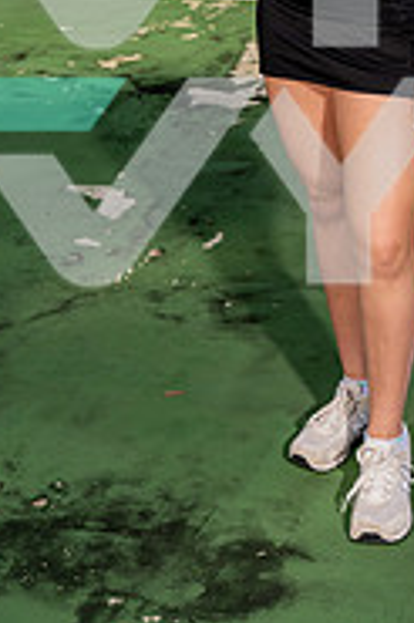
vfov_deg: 24.4
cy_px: -54
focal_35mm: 78
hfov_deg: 17.0
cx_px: 427
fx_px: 1348
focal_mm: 32
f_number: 4
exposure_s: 1/1250
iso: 100
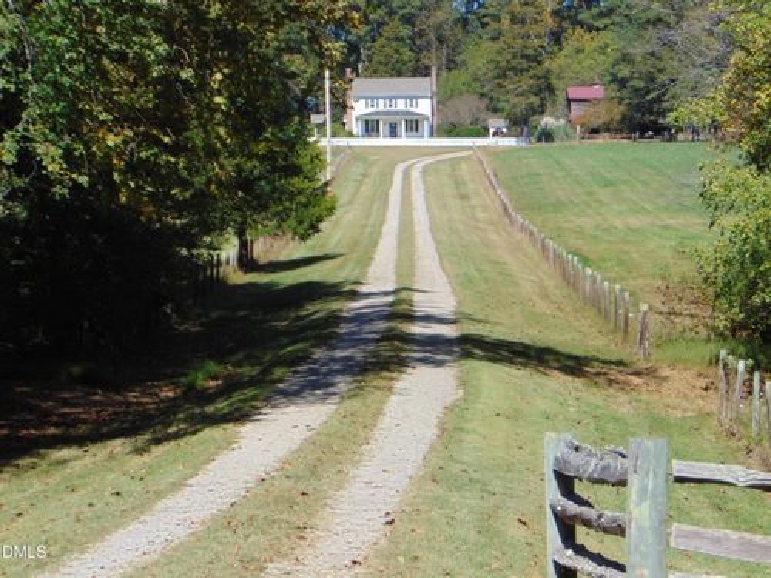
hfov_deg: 18.2
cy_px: 289
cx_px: 386
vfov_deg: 13.7
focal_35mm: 108
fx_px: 2405
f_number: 3.9
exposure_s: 1/640
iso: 80
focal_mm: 19.4
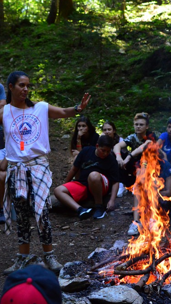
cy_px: 152
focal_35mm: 84
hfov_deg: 14.4
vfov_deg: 25.4
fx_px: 675
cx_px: 102
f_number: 2.8
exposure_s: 1/400
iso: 1600
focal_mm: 35
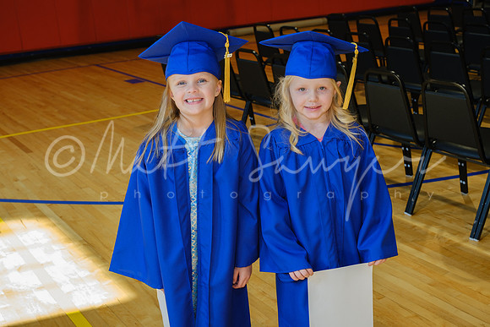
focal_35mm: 44
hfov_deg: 44.5
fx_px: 599
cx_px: 245
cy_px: 164
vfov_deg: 30.5
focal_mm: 29.2
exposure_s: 1/125
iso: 800
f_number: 4
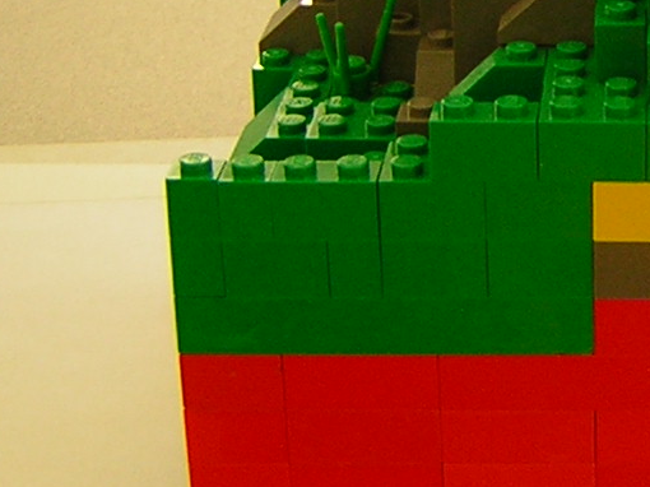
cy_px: -8
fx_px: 2121
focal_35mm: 113
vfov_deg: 12.9
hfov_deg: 16.8
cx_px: 757
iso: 53
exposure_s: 1/5.4
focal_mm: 4.7
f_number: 2.6
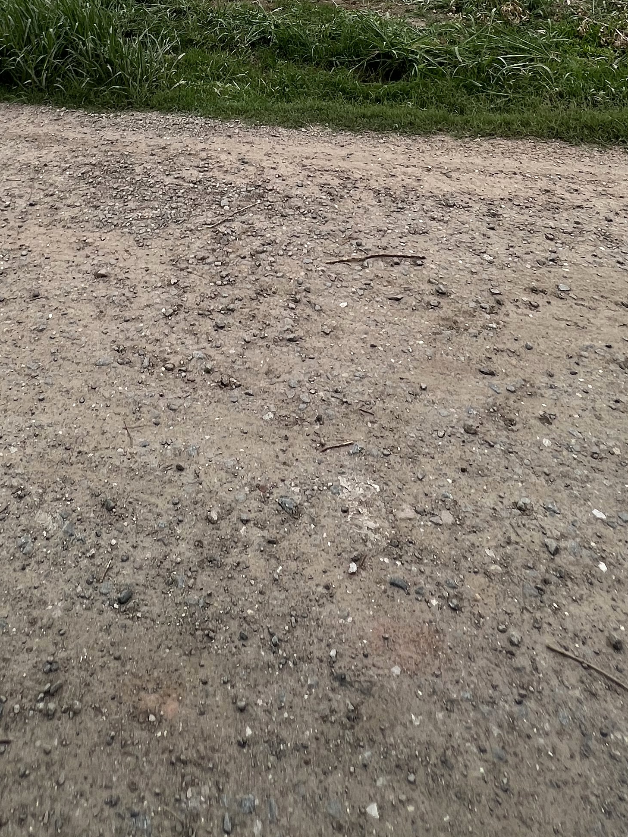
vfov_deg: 50.4
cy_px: -29
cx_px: 196
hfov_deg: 50.2
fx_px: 653
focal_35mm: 27
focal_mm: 1.57
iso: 32
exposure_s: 1/463
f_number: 1.8
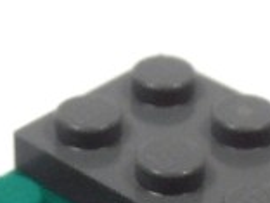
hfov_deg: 9.3
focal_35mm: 213
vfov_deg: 6.9
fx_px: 1661
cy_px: 247
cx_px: 145
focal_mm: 6.61
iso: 80
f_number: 3.9
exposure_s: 1/100
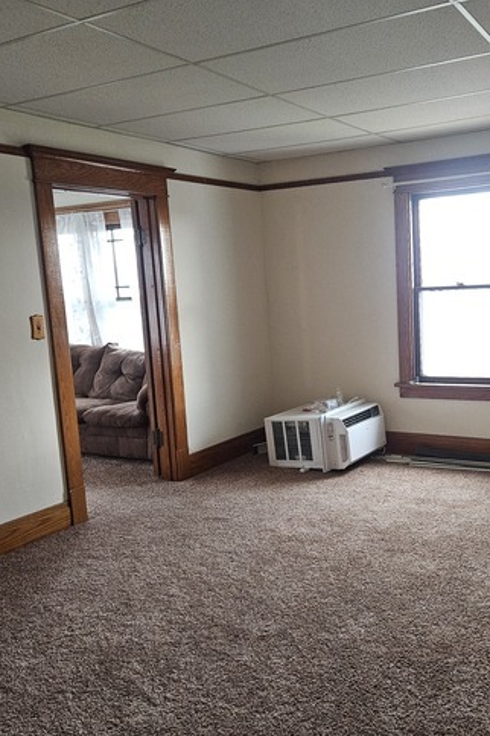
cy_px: 373
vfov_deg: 57.2
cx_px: 364
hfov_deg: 39.0
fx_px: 674
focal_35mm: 33
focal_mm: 5.4
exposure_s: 1/120
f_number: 1.8
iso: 400
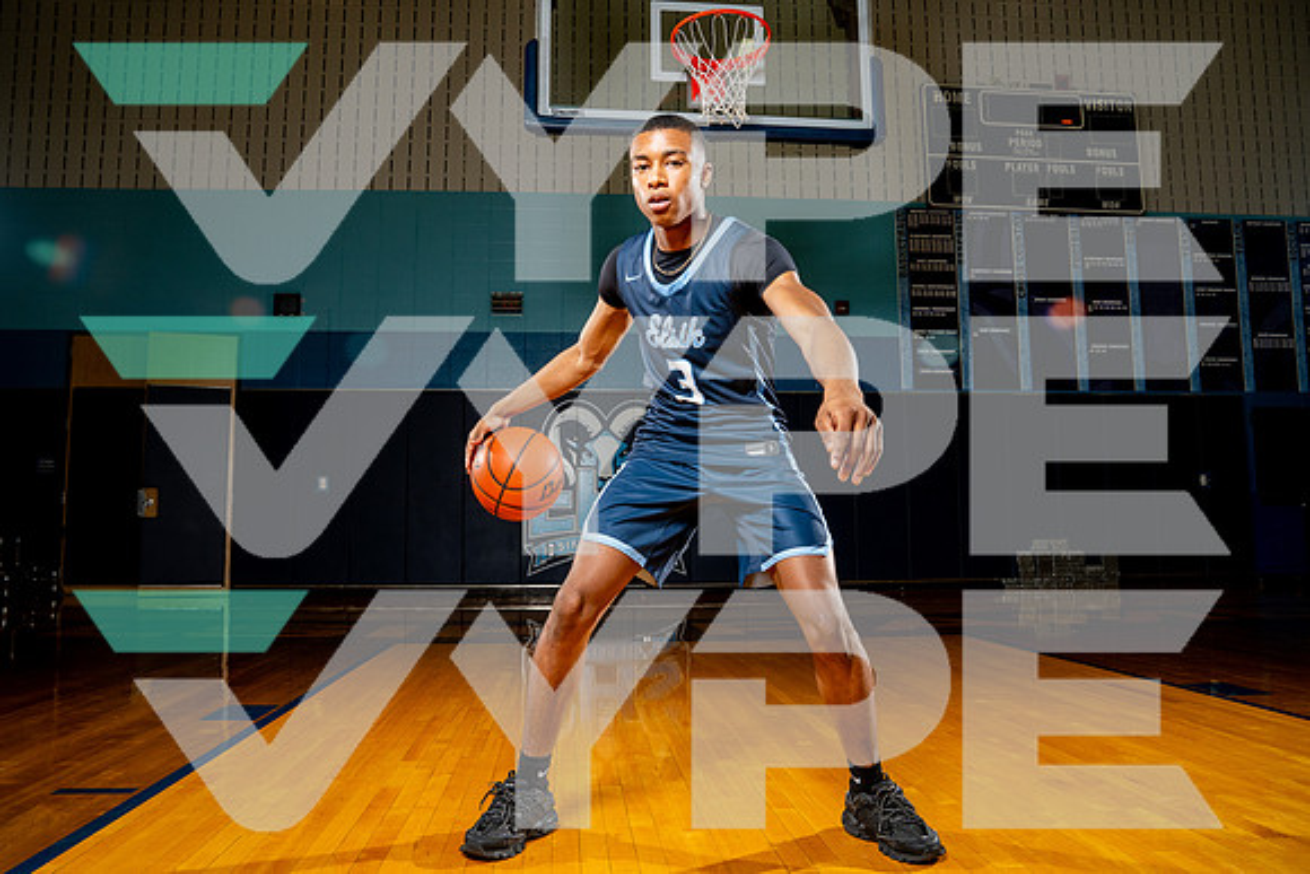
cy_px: 431
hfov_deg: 71.4
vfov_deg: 51.2
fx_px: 912
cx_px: 644
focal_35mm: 25
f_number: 8
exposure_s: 1/250
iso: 500
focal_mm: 24
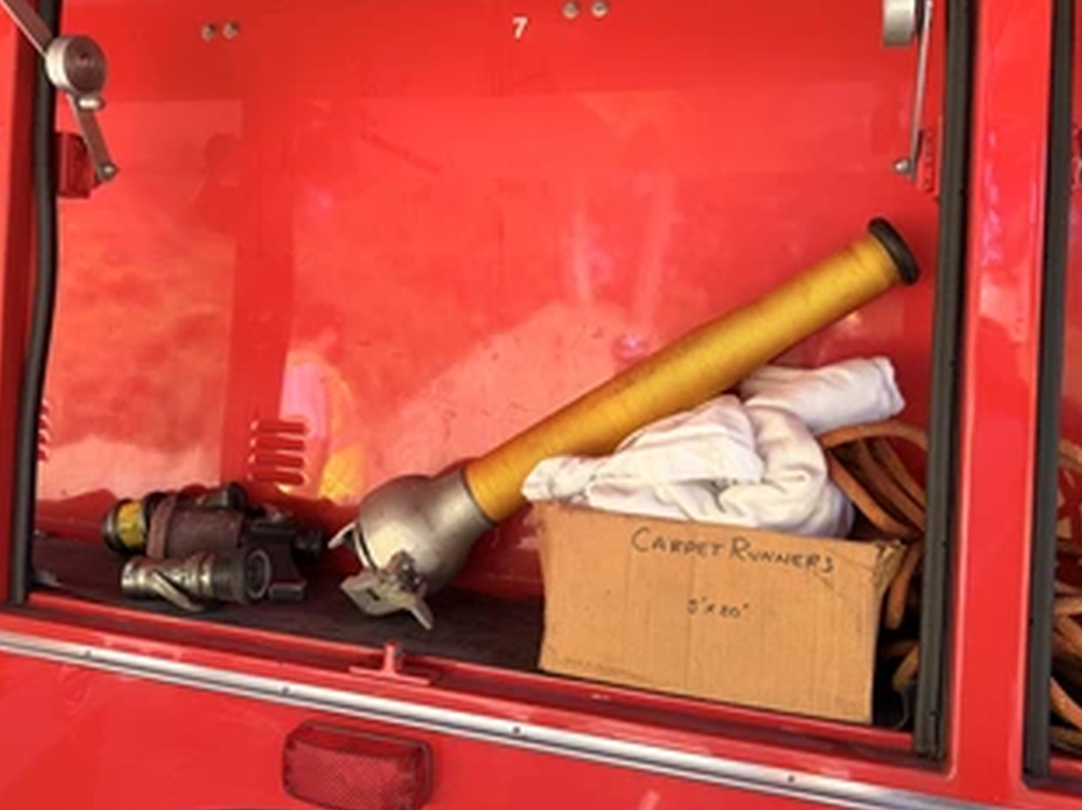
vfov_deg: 45.1
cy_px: 314
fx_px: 968
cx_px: 513
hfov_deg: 58.4
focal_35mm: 31
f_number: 1.78
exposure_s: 1/277
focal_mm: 6.76
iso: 80
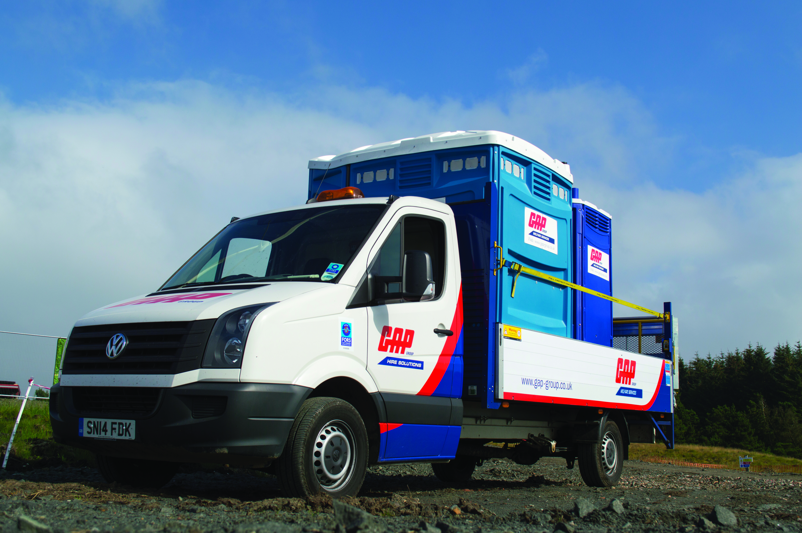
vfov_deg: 34.1
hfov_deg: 49.6
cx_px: 401
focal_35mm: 39
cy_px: 266
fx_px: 868
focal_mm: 26
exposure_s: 1/640
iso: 100
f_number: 7.1
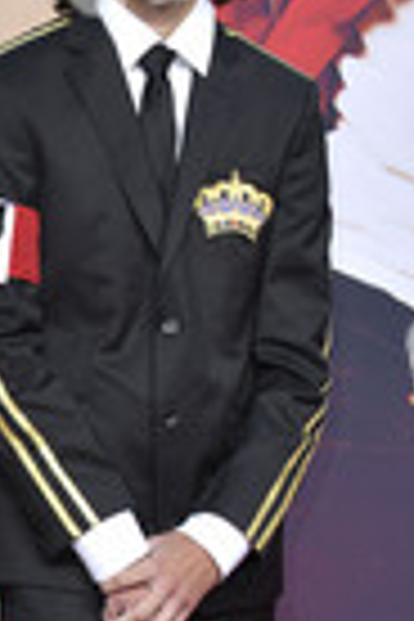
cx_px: -130
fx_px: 3501
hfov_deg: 6.7
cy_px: 585
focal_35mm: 203
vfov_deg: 10.1
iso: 400
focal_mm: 70
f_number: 6.3
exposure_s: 1/200
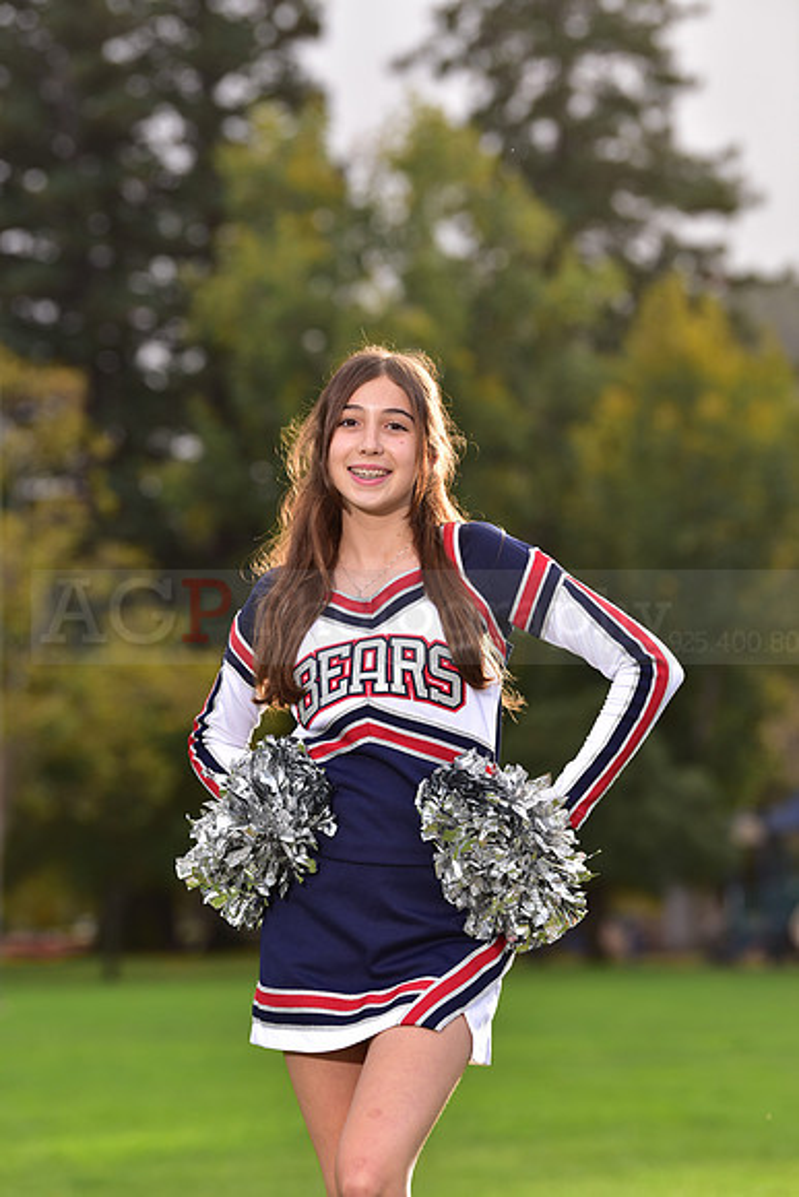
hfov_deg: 9.5
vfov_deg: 14.2
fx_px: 4824
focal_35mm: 145
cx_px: 400
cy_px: 598
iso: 160
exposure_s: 1/250
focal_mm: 145
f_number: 4.5
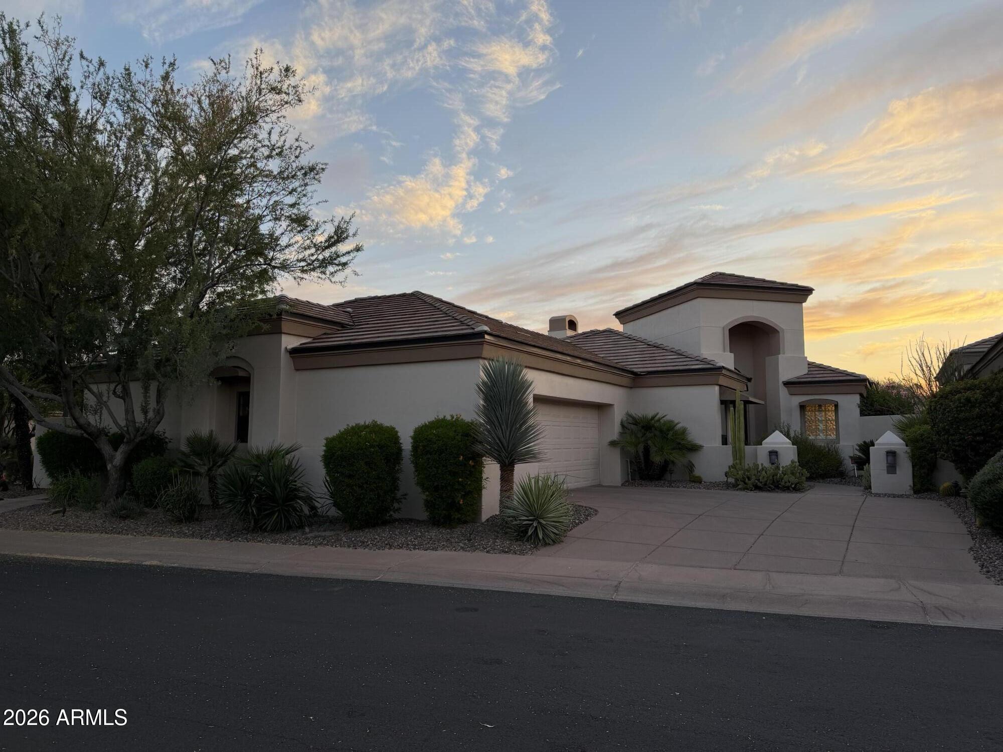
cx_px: 502
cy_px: 376
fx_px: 695
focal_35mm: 24
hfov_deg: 71.6
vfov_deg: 56.8
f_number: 1.78
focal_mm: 6.76
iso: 80
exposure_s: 1/325
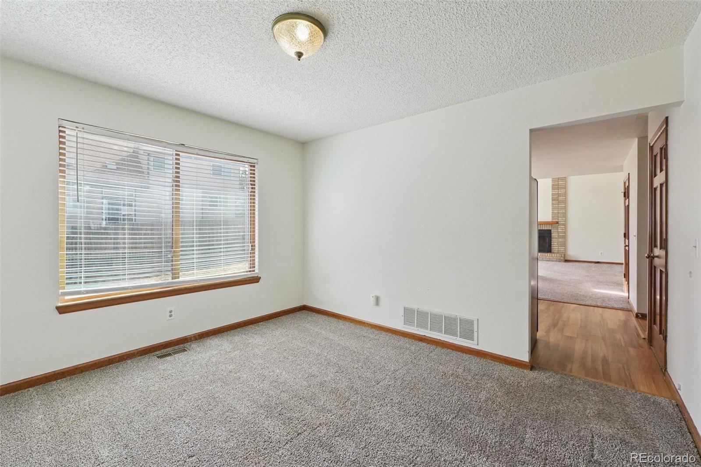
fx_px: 292
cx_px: 350
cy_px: 234
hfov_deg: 100.4
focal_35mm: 15
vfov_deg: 77.3
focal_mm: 10
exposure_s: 1/160
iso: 640
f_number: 8
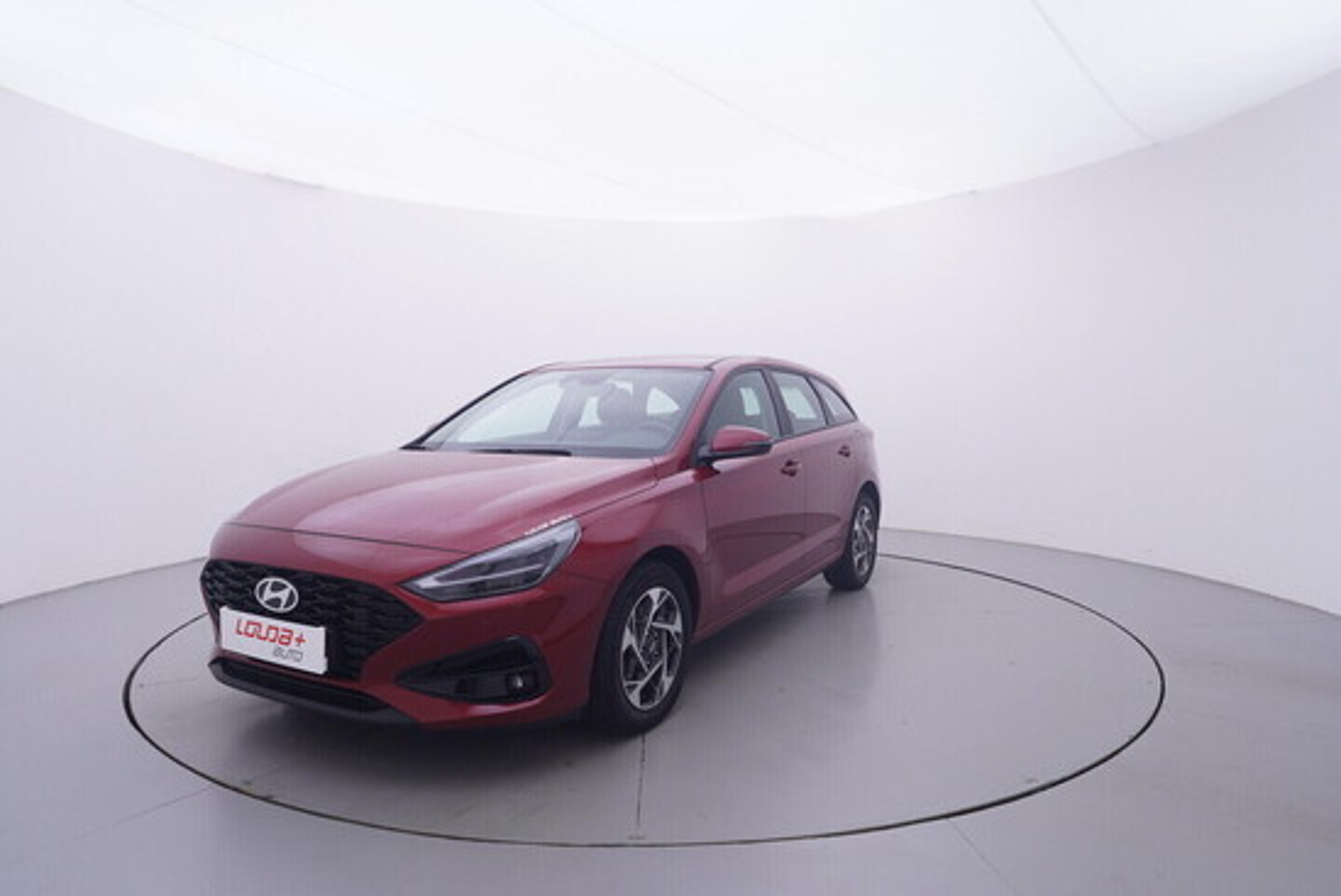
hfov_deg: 77.3
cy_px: 448
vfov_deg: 56.2
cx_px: 670
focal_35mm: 22
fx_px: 839
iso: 200
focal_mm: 15
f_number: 5
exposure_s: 1/80
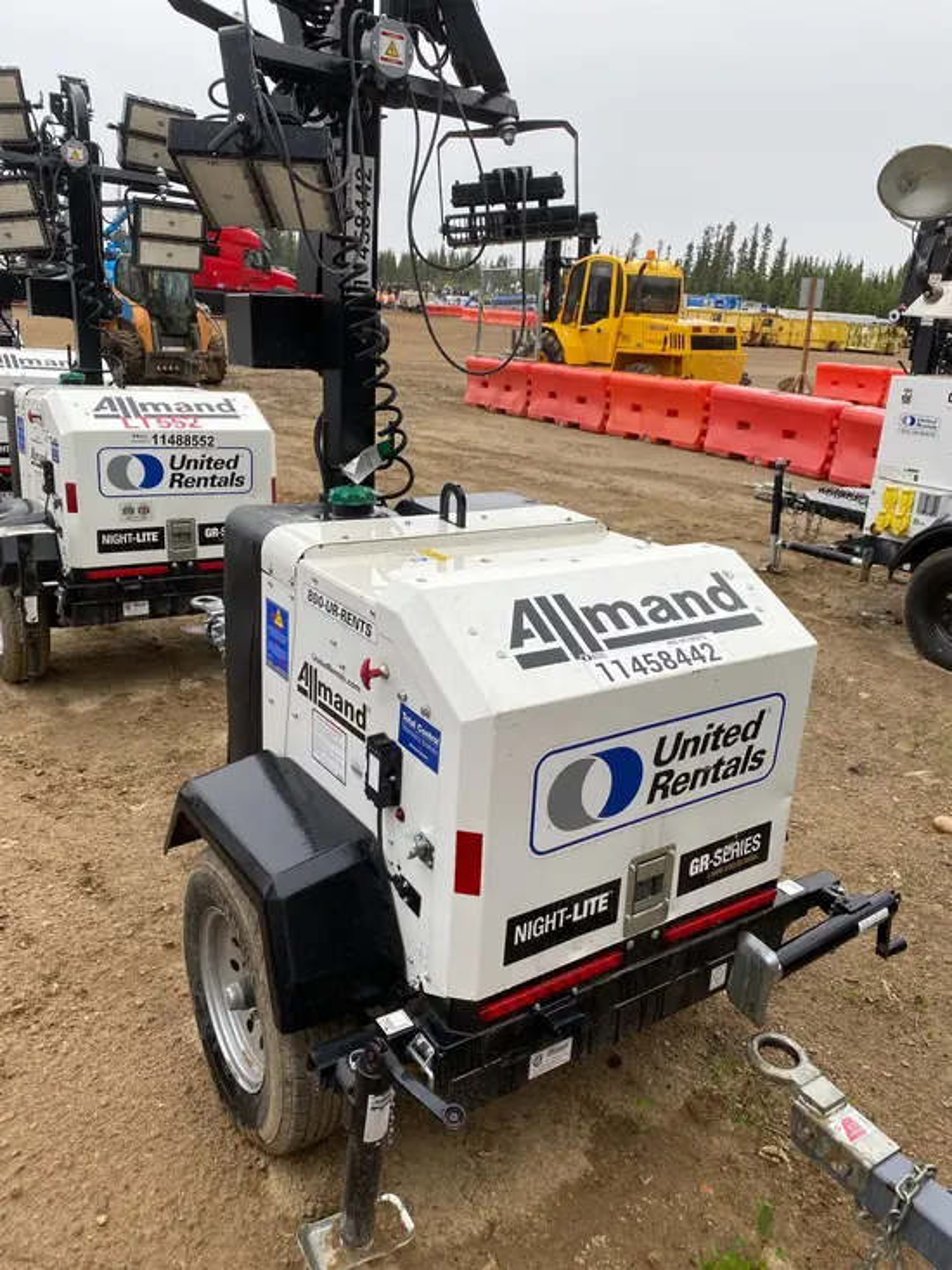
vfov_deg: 67.3
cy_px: 635
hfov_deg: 53.1
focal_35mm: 26
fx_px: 953
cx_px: 476
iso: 32
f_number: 1.8
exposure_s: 1/384
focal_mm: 4.25
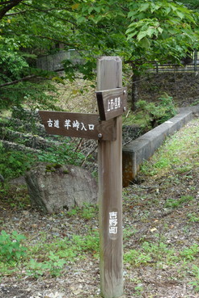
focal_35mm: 61
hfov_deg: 22.2
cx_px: 88
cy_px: 173
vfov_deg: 32.8
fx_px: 506
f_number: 5
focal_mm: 18.66
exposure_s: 1/100
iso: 125
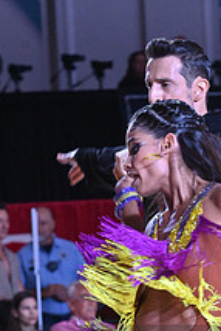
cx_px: 231
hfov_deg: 3.9
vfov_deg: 5.8
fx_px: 3236
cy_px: 377
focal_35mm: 352
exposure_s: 1/400
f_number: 8
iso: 4000
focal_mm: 130
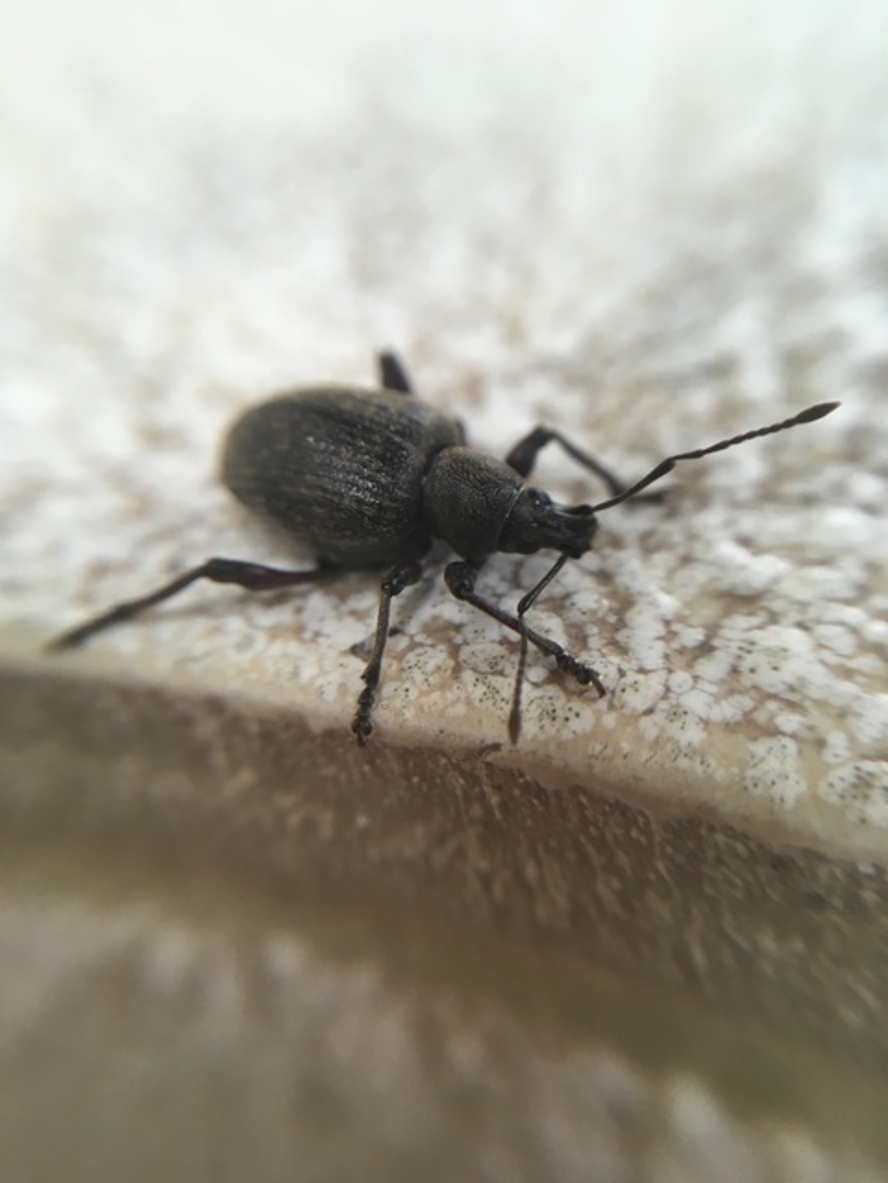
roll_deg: +10.5
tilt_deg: -41.2
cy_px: 592
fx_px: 992
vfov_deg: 61.7
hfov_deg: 48.2
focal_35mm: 29
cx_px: 444
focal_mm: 4.15
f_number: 2.2
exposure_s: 1/33
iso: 25
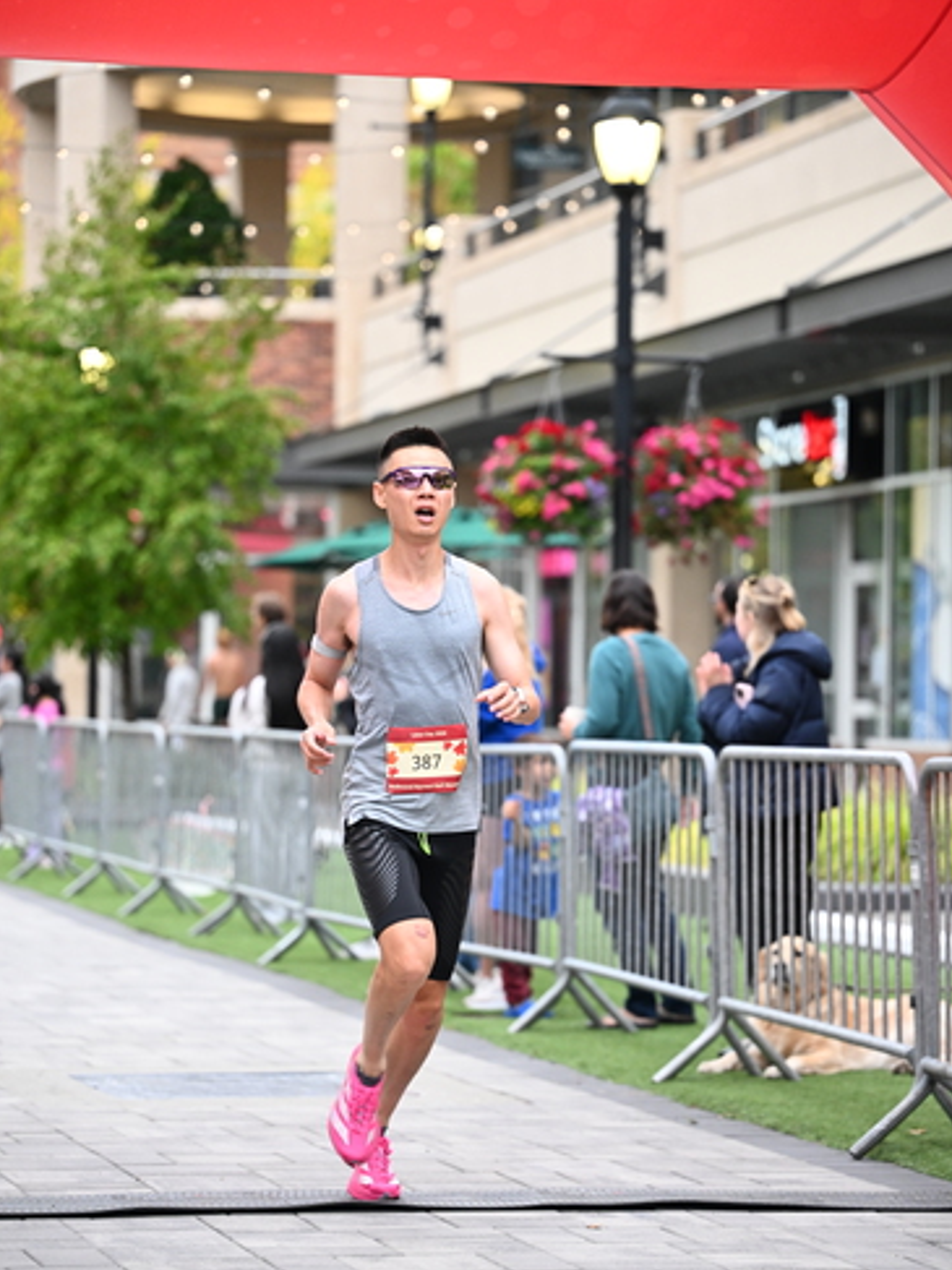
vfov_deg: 15.8
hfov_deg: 11.9
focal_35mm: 125
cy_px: 699
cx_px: 476
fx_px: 4586
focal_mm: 115
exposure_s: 1/800
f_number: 2.8
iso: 1600
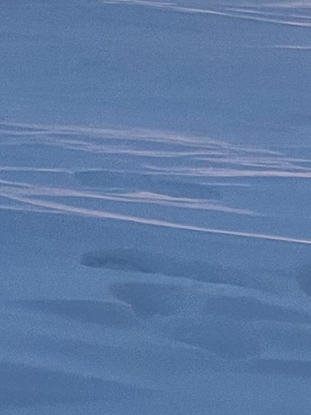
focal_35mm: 280
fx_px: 3353
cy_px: -583
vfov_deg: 6.7
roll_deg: -1.6
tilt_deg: +4.1
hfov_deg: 5.2
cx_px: 594
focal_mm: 6
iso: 25
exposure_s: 1/343
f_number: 2
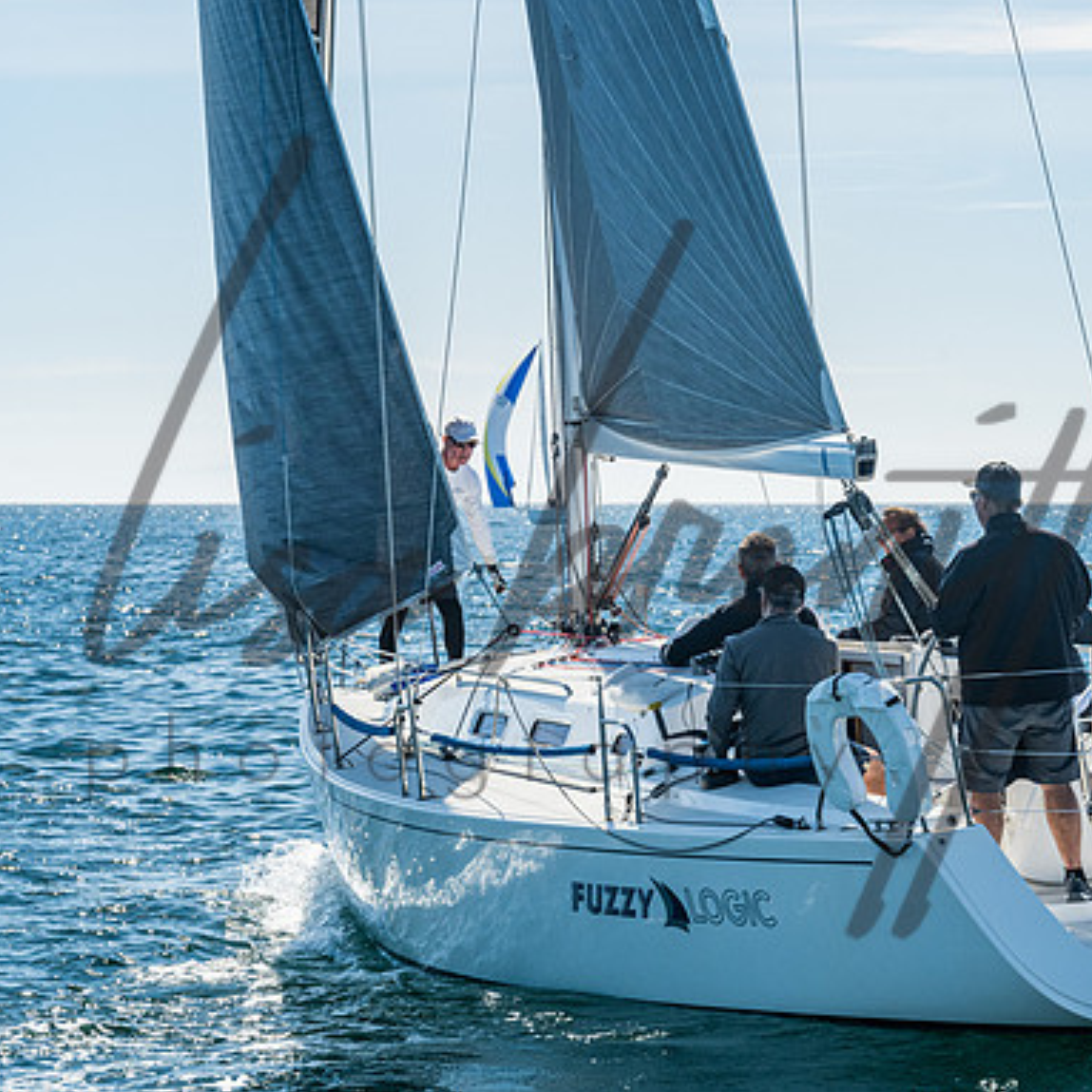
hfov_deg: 10.8
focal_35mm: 162
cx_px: 802
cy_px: 512
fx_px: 5782
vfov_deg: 10.8
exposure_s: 1/320
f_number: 10
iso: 400
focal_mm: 103
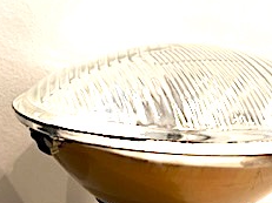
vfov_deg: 20.3
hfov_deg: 25.9
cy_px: 154
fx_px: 565
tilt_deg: -16.7
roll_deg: +0.6
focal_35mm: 72
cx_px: 13
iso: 250
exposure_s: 1/50
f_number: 1.5
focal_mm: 5.7
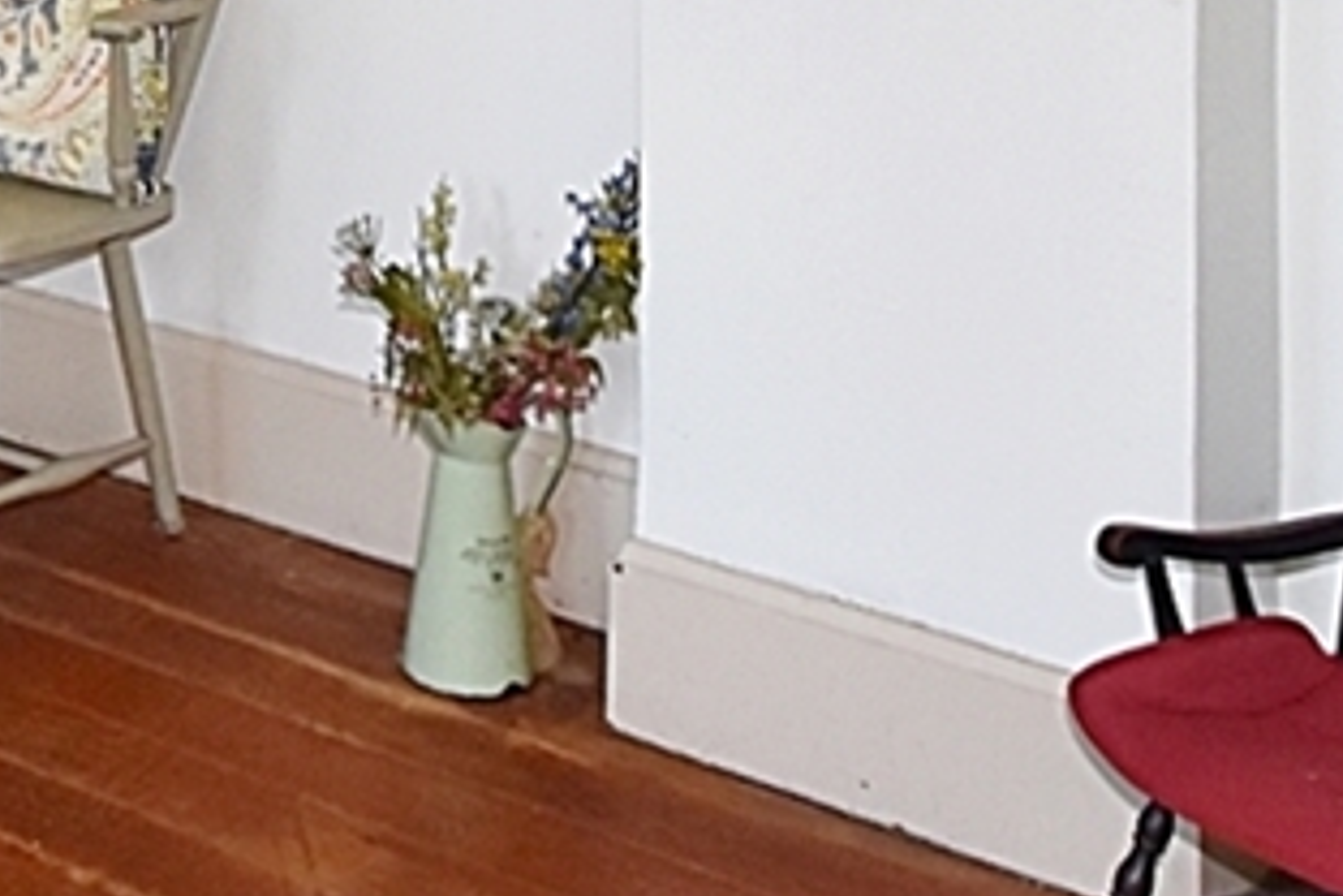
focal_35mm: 78
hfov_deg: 24.4
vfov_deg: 15.4
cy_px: -650
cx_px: -108
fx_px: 2910
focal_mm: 10
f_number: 5
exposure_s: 1/100
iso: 800
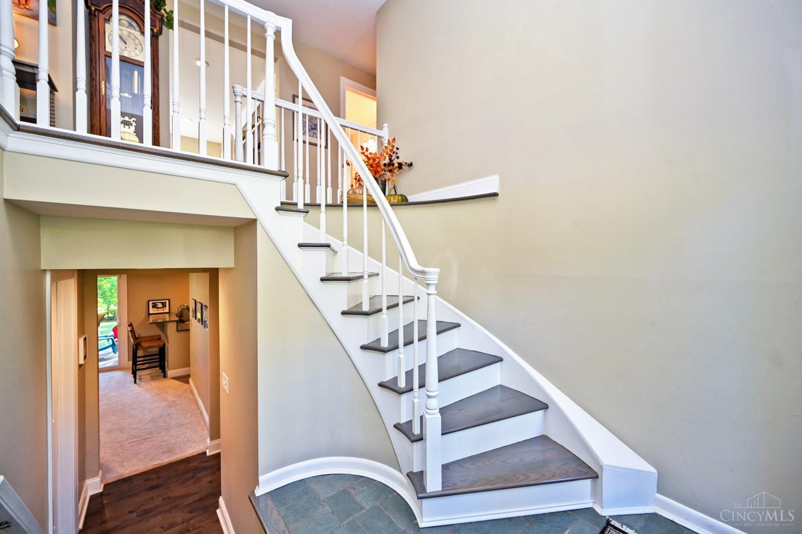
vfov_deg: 81.2
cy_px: 267
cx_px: 401
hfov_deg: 104.3
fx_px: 312
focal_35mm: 14
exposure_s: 1/60
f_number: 4
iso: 320
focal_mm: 14
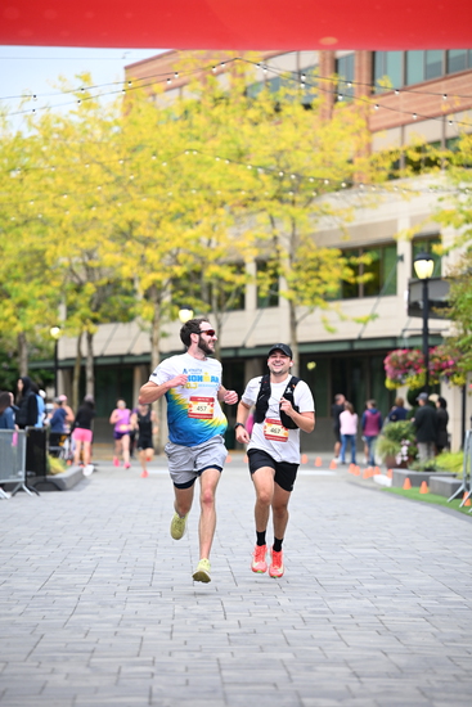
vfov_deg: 15.8
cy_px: 354
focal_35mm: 130
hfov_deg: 10.6
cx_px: 236
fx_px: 2555
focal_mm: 130
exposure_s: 1/2000
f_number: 2.8
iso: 1000
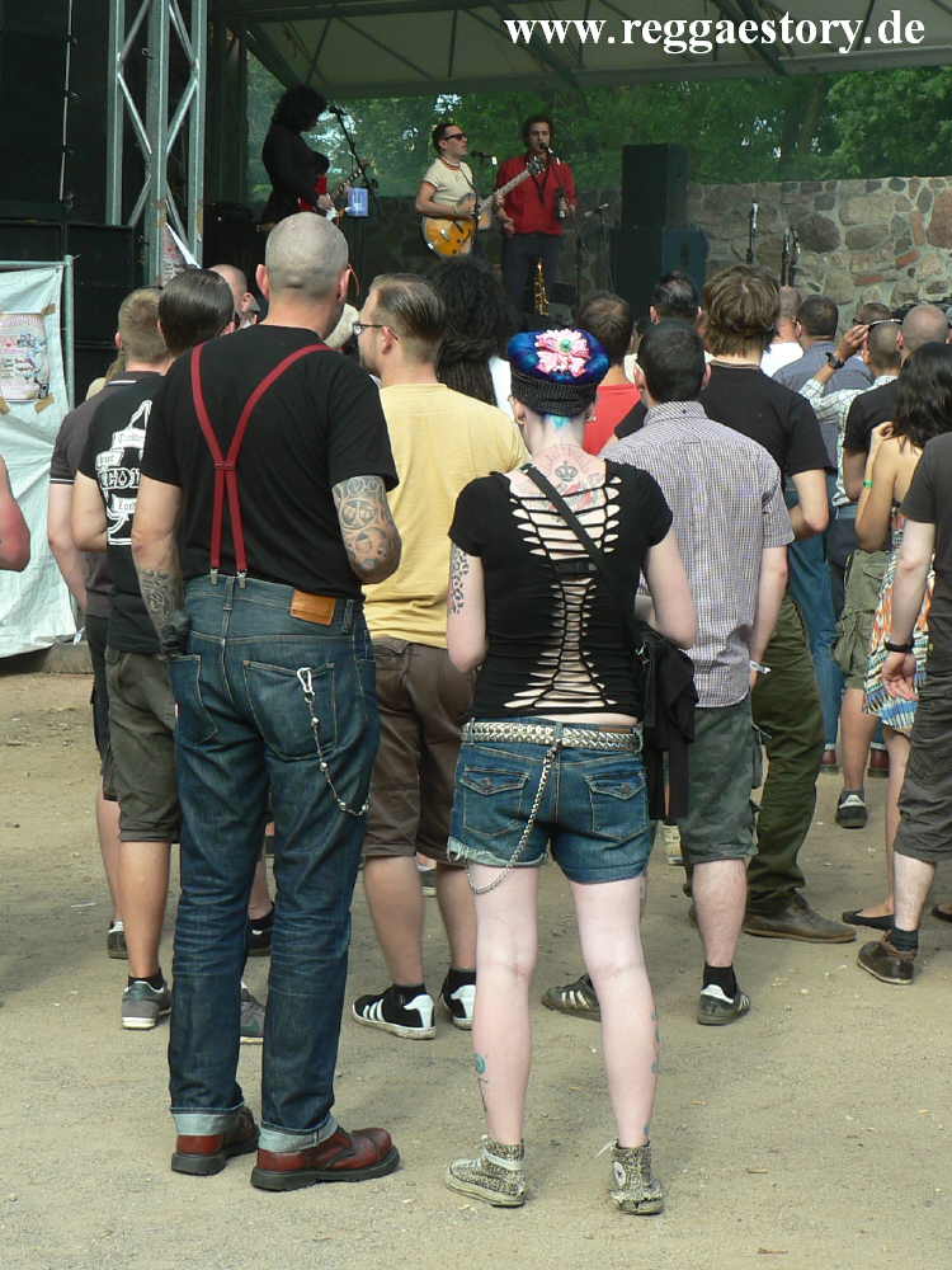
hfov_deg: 23.7
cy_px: 635
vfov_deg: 31.2
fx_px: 2273
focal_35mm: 62
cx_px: 476
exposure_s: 1/125
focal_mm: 10.7
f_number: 4
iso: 64
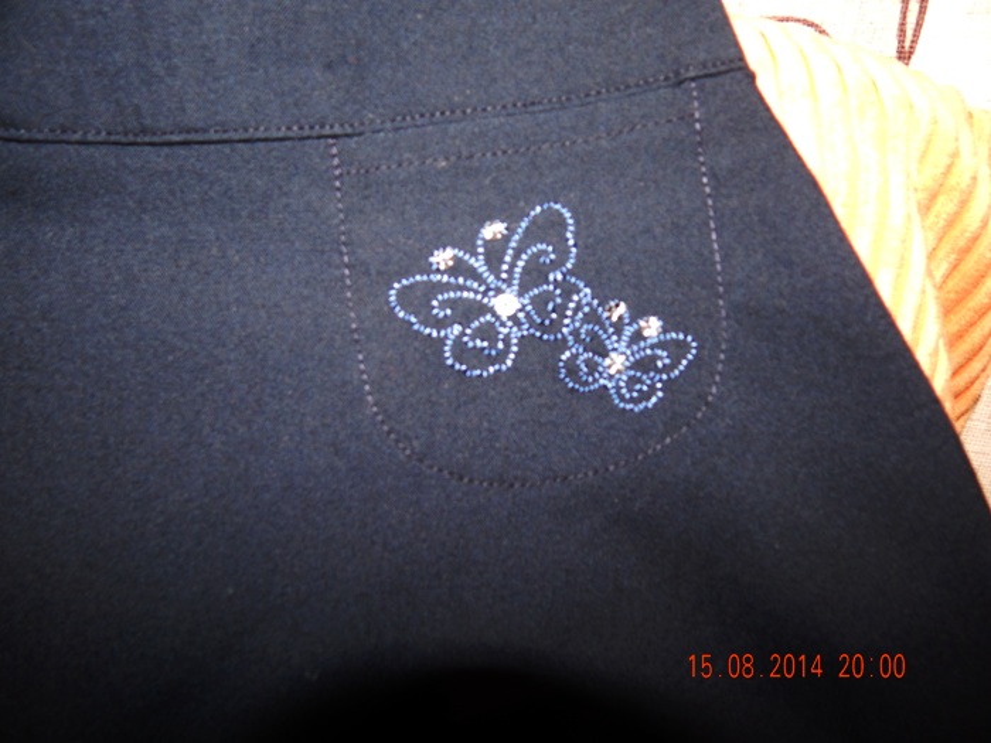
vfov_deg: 58.9
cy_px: 372
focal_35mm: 23
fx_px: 658
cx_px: 496
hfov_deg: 73.9
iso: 200
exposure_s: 1/30
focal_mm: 4
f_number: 3
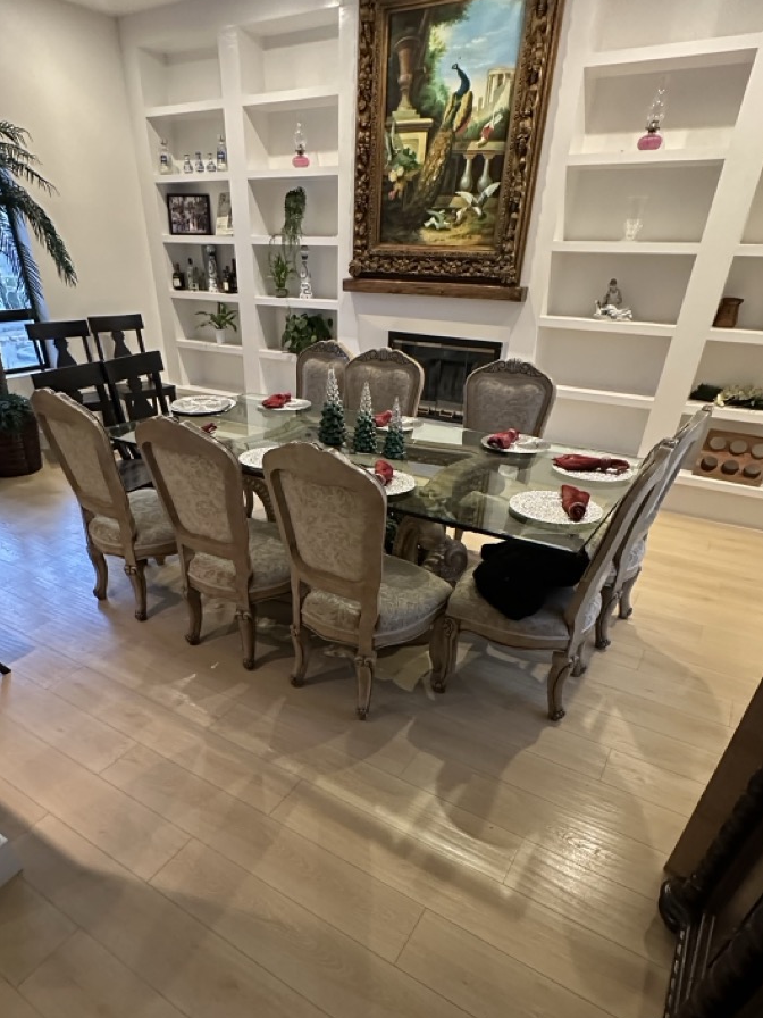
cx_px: 344
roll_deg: -1.1
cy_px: 641
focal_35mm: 20
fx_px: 588
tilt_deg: -34.6
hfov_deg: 65.8
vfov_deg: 80.1
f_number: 2.2
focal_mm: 2.22
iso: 640
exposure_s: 1/60
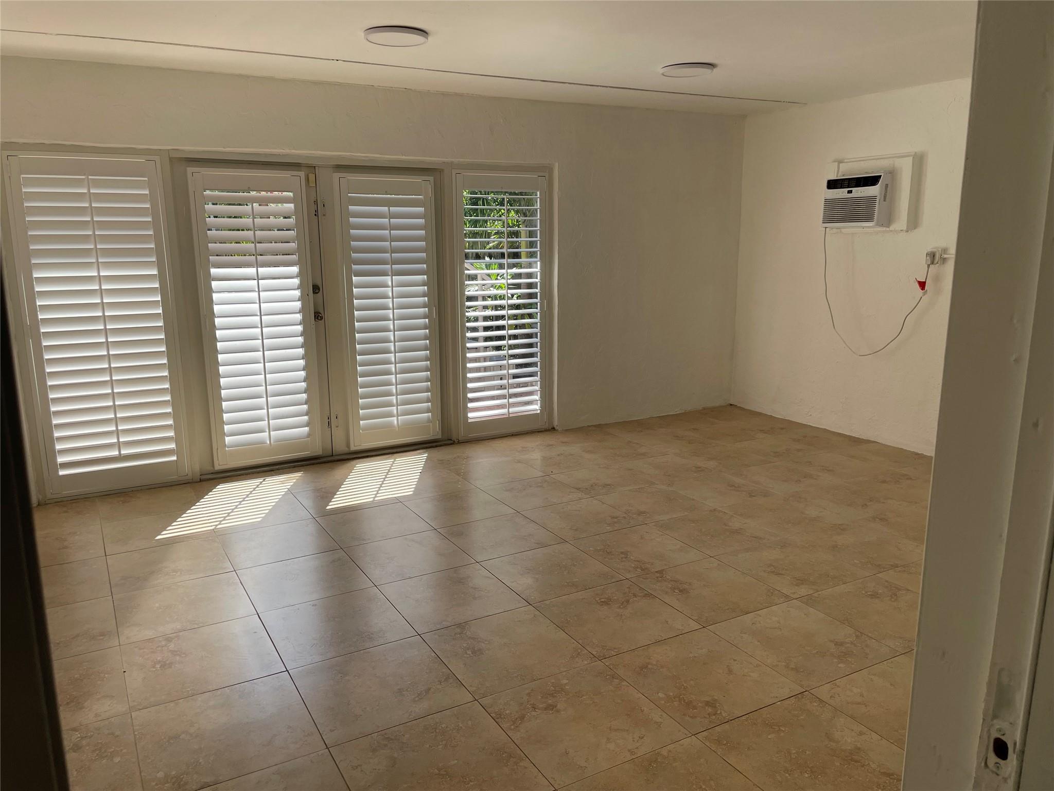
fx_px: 792
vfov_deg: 53.1
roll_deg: +0.4
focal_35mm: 26
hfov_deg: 67.3
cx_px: 527
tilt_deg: -12.1
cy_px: 396
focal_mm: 4.2
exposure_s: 1/337
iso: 32
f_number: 1.6
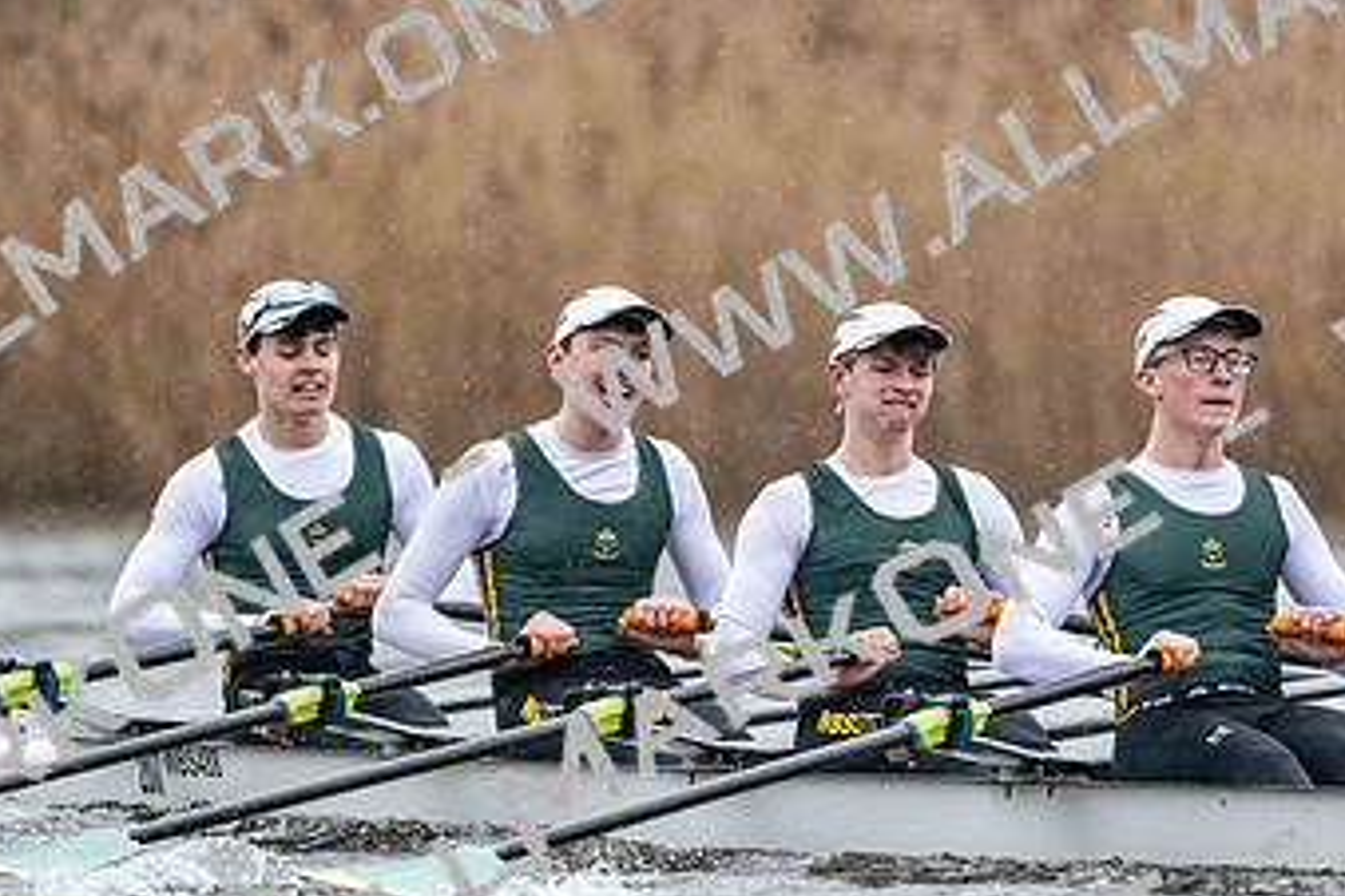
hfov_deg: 3.0
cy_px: 446
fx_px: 25553
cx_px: 1043
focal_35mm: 684
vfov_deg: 2.0
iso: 6400
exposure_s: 1/1600
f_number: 4.5
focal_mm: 400
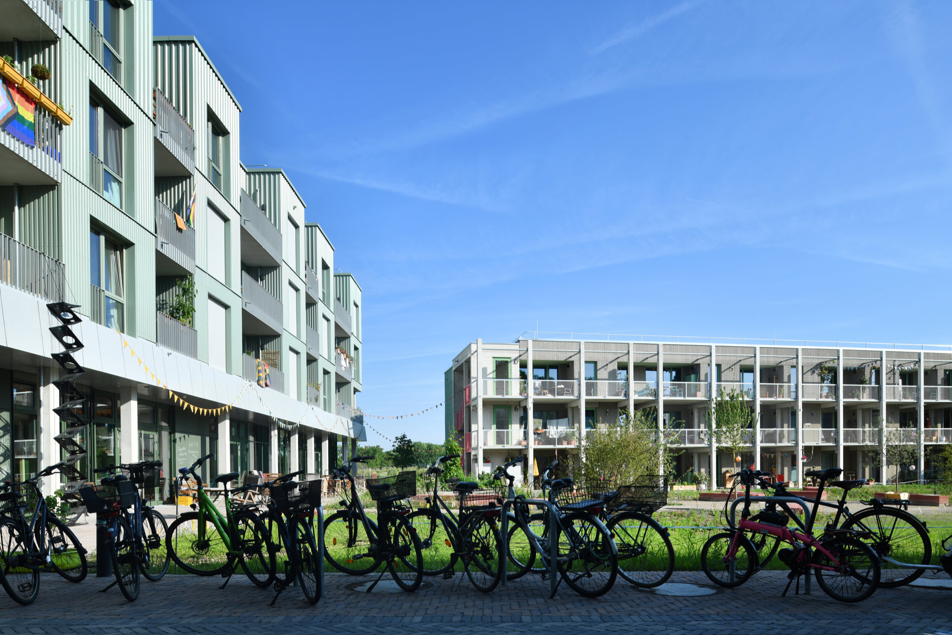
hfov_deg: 73.7
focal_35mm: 24
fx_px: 635
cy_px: 318
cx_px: 476
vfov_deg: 53.1
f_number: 11
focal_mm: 24
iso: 100
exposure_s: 1/125
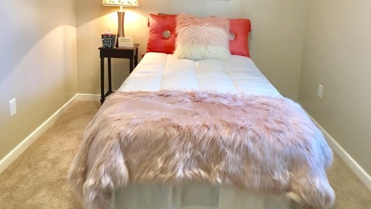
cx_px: 186
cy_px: 44
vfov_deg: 27.2
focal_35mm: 43
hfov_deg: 47.4
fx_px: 423
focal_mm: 4.15
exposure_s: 1/30
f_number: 2.2
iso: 100
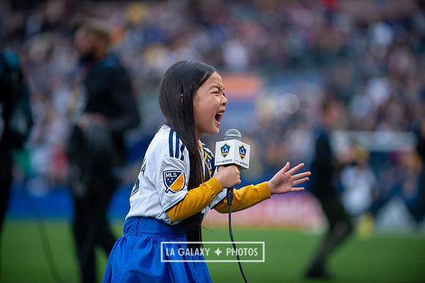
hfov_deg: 10.3
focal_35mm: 200
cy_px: 142
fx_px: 2360
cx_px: 212
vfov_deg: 6.9
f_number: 2.8
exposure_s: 1/640
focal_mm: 200
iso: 640
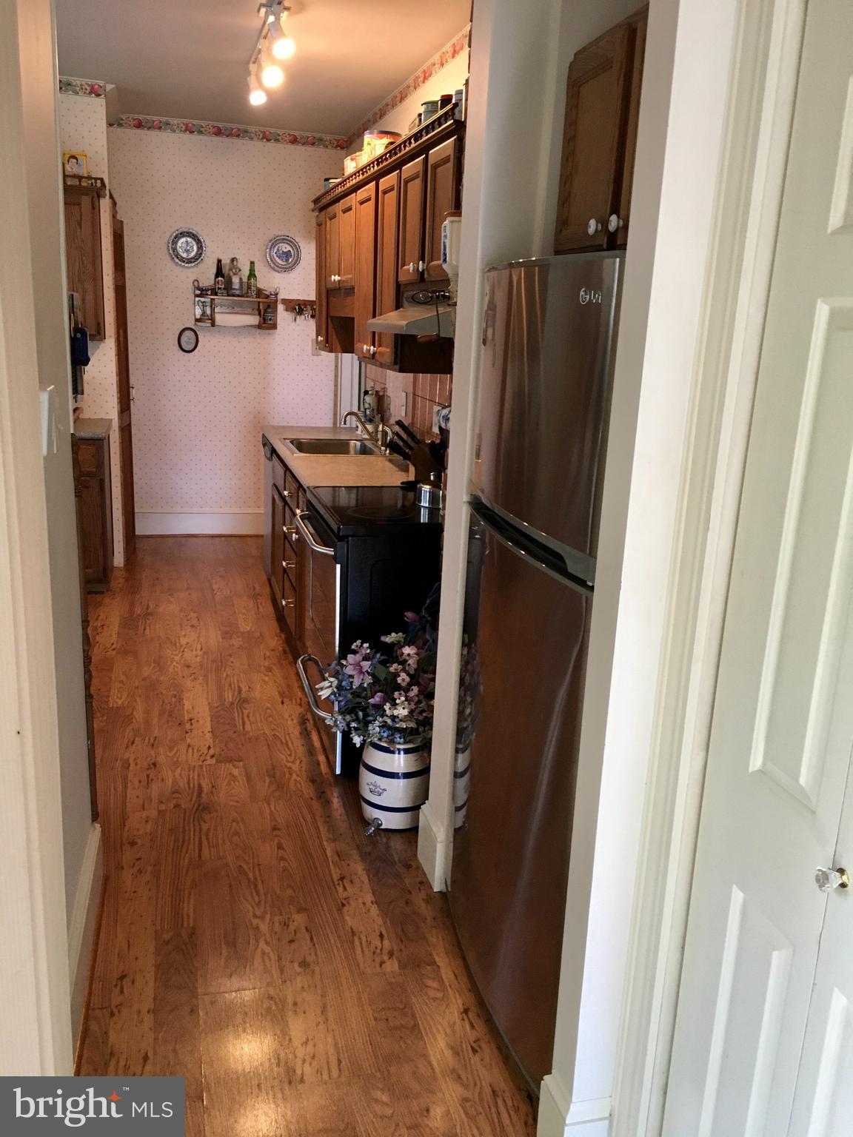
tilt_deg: -14.5
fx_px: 953
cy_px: 568
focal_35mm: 29
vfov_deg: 61.7
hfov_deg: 48.2
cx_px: 426
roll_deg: -1.7
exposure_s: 1/30
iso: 125
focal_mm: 4.15
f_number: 2.2
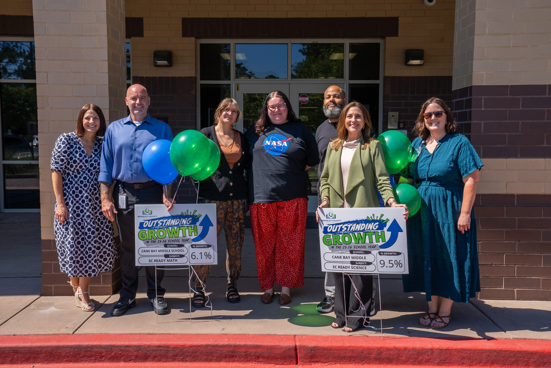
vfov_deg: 34.3
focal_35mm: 39
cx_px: 276
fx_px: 597
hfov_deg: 49.5
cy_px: 184
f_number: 9
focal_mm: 39
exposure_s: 1/400
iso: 200
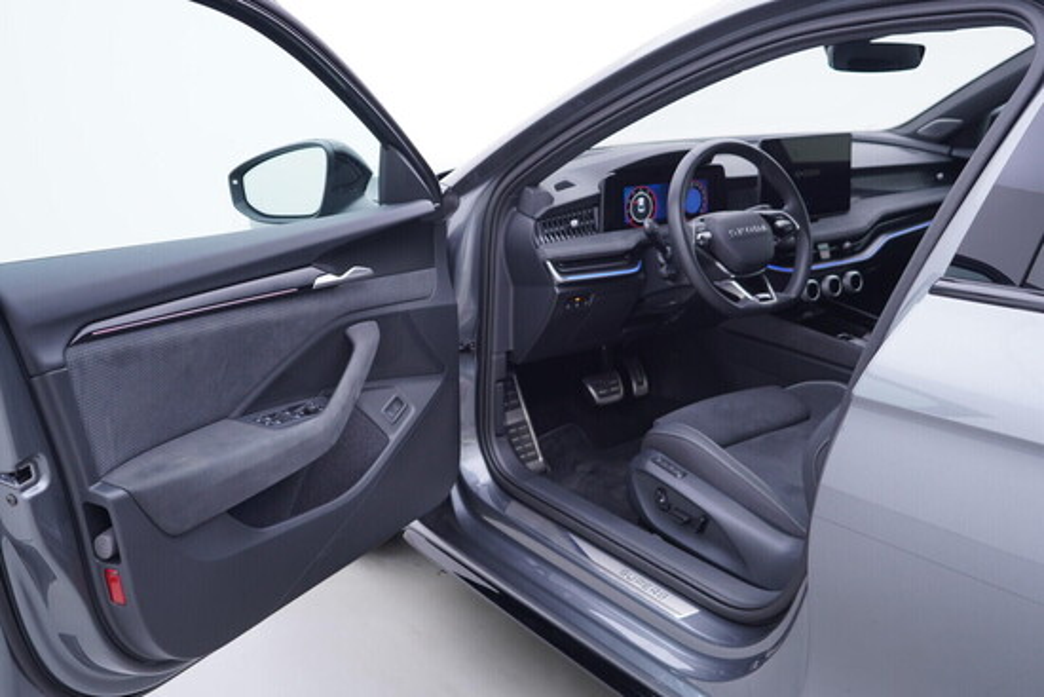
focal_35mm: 36
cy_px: 348
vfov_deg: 36.9
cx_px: 522
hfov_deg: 53.1
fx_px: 1044
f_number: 2.8
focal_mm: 24
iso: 125
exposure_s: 1/40
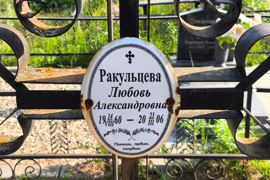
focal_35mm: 53
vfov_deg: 25.5
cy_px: 90
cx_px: 134
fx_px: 398
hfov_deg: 37.5
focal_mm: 4.71
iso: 50
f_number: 1.7
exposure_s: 1/382
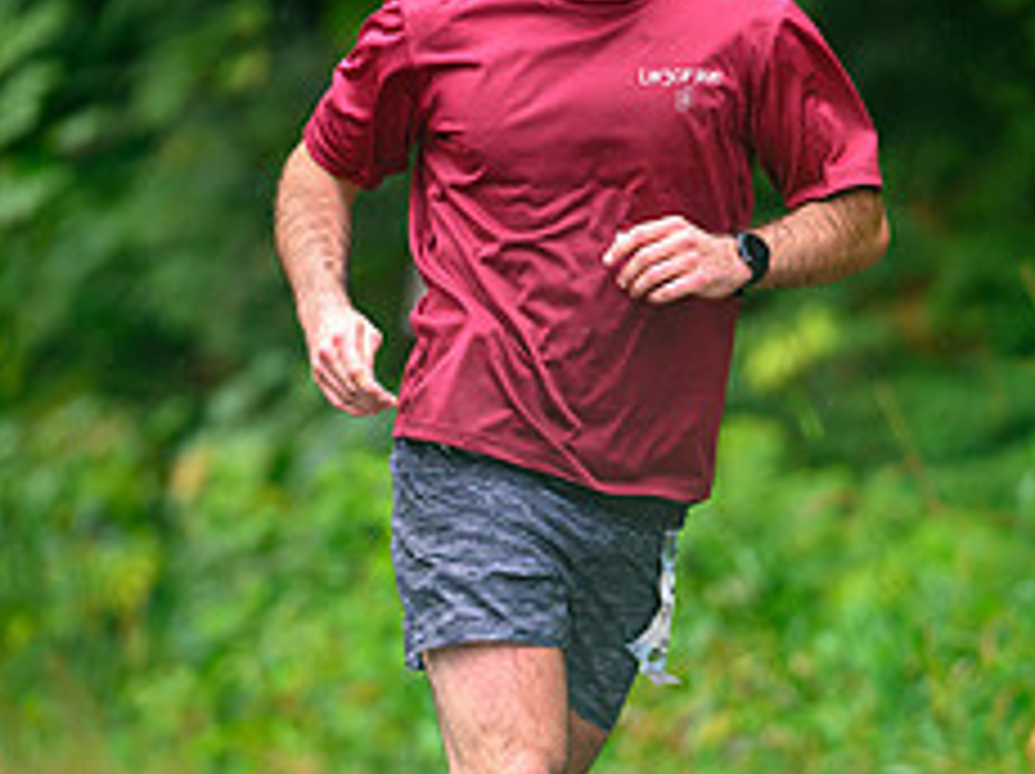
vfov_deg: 3.9
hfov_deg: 5.3
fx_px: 11260
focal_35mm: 377
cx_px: 608
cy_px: 549
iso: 2000
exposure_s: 1/640
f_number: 3.2
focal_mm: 200
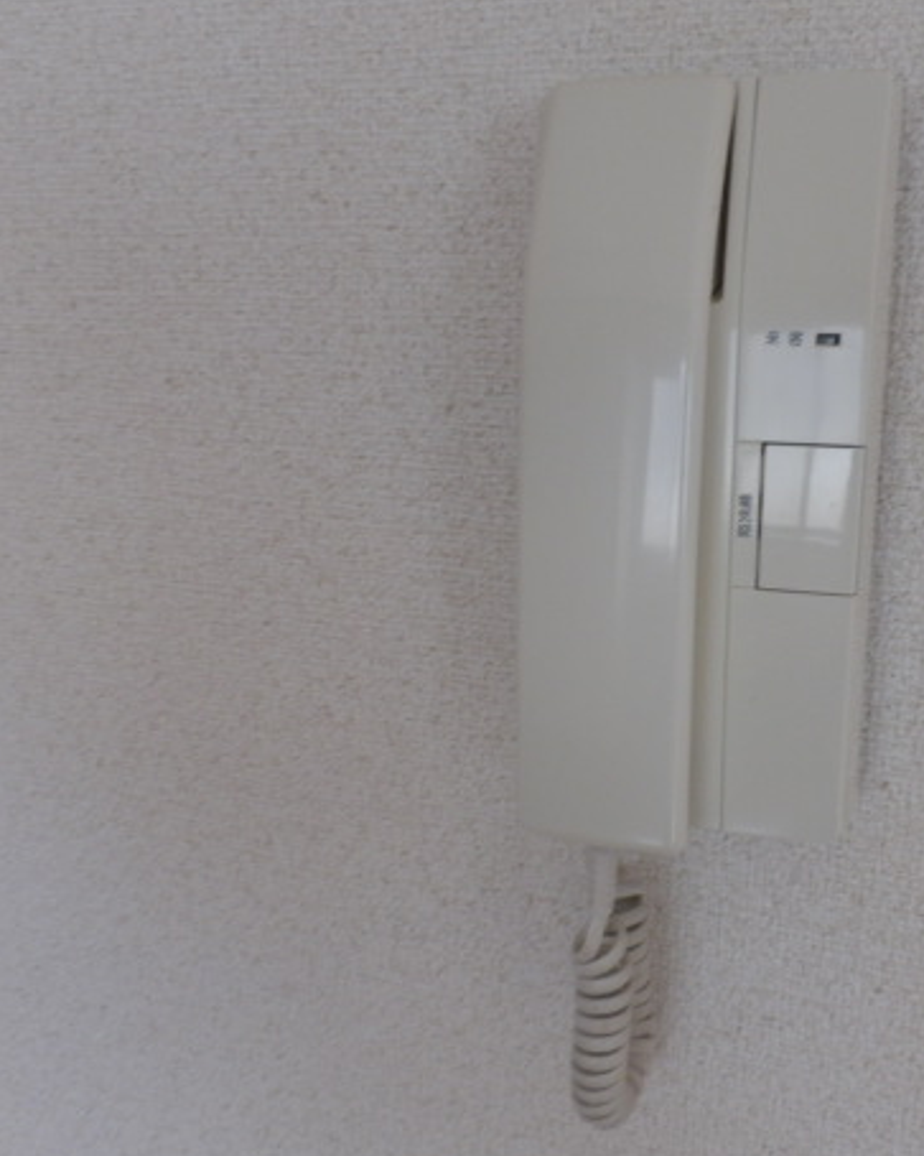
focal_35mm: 33
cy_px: 598
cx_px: 606
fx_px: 1128
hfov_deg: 44.0
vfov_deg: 54.2
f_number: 3
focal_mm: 4.2
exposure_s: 1/30
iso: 160
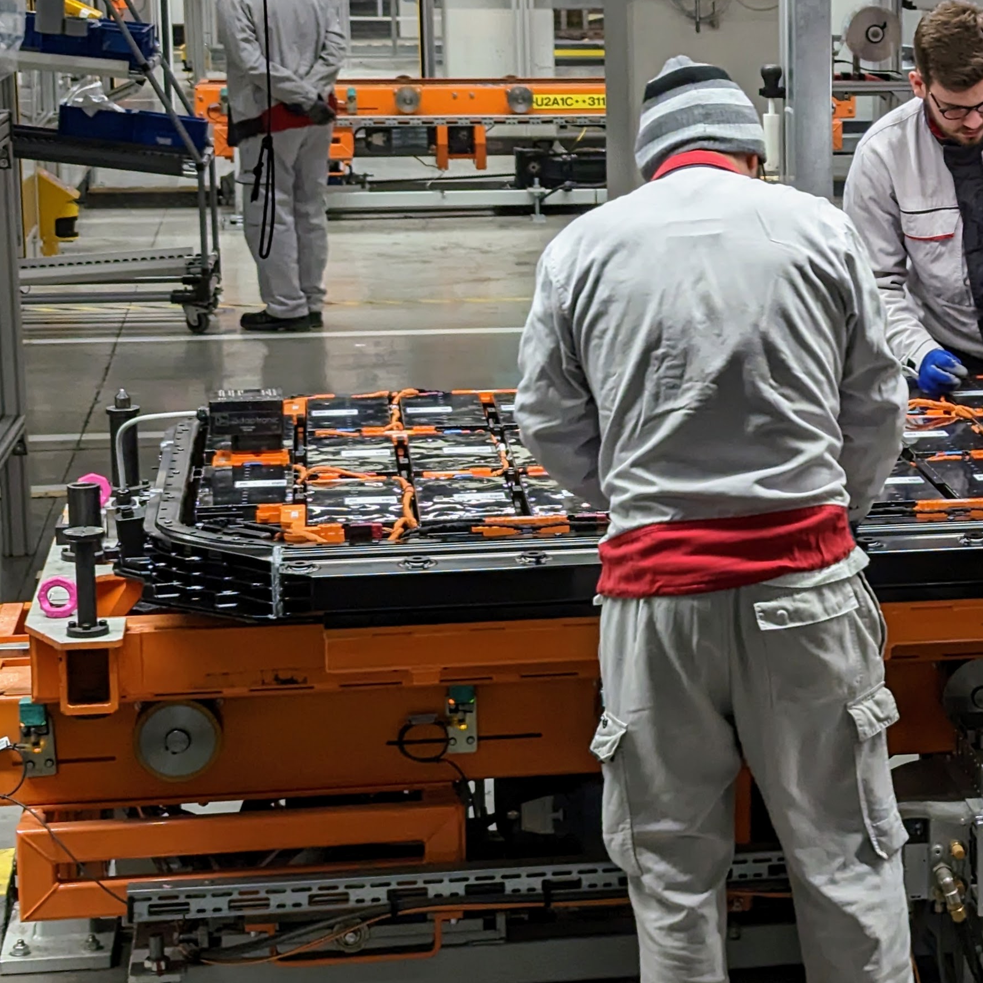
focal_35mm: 97
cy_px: 362
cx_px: 987
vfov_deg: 17.9
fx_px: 3116
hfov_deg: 17.5
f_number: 1.85
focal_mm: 6.81
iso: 215
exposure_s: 1/198
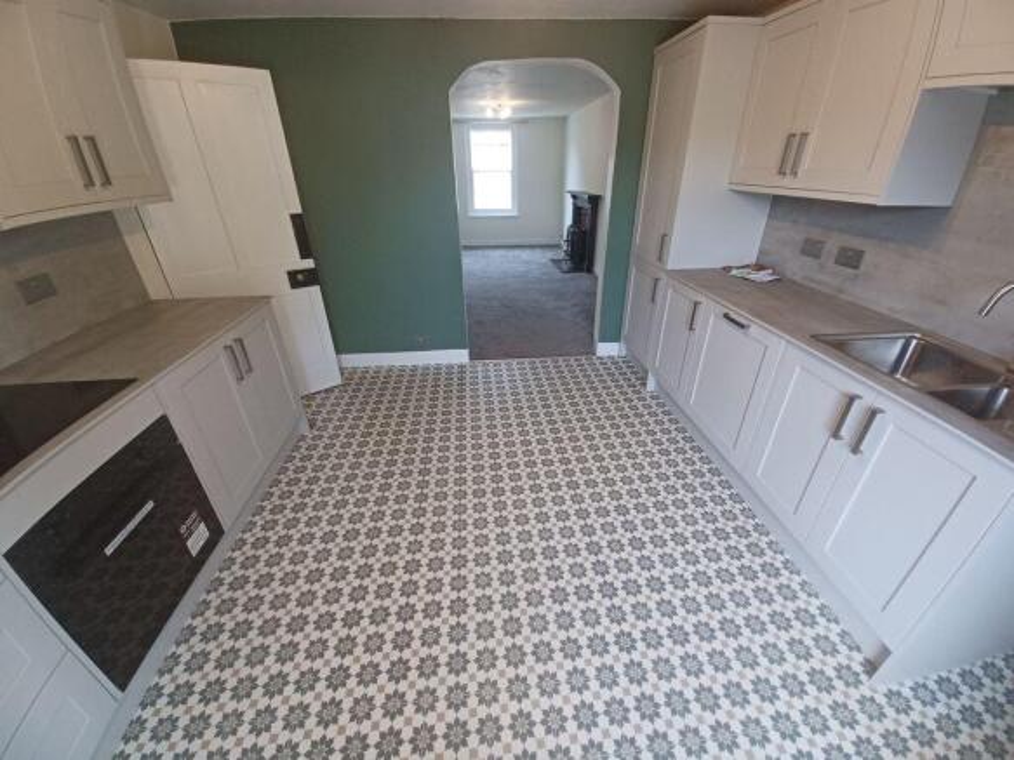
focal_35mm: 13
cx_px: 507
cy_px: 380
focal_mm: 1.42
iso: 125
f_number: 2.2
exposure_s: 1/50
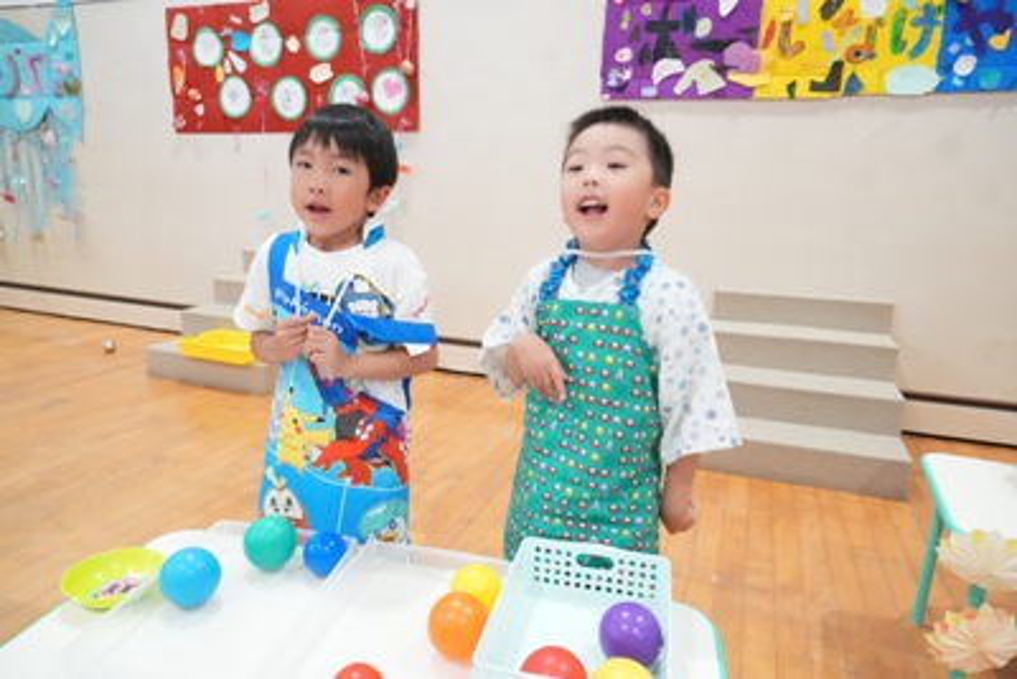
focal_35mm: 24
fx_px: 678
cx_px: 508
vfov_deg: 53.2
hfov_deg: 73.7
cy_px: 340
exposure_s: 1/400
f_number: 6.3
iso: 10000
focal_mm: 16
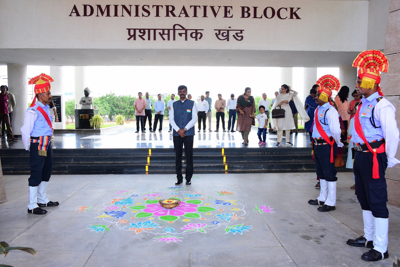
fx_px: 367
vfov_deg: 40.0
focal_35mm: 33
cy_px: 134
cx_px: 200
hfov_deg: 57.2
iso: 400
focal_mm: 22
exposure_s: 1/100
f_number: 6.3
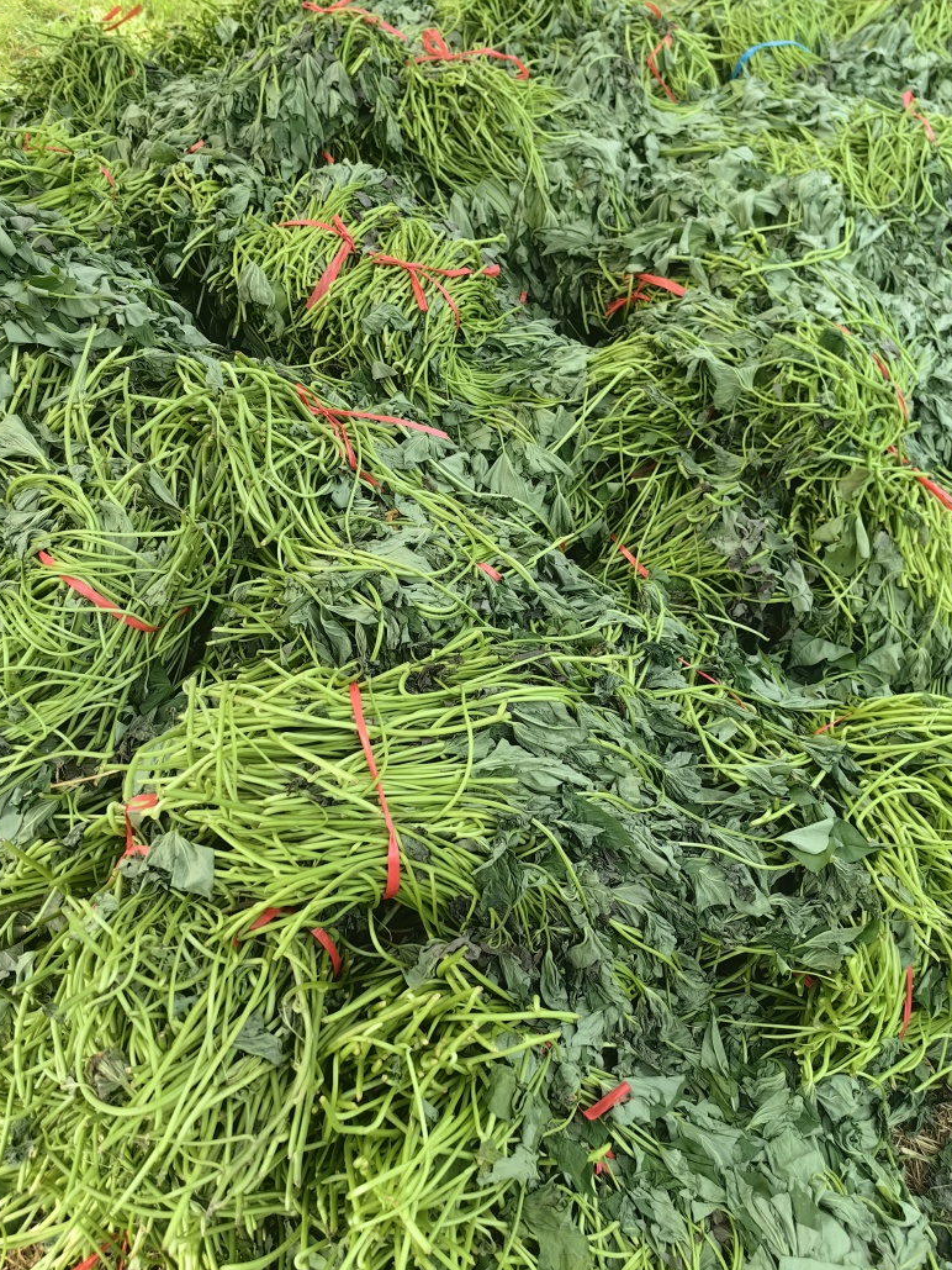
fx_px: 1027
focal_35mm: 28
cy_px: 618
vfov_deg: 63.4
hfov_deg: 49.8
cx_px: 477
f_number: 2
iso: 50
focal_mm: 5.75
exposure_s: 1/505
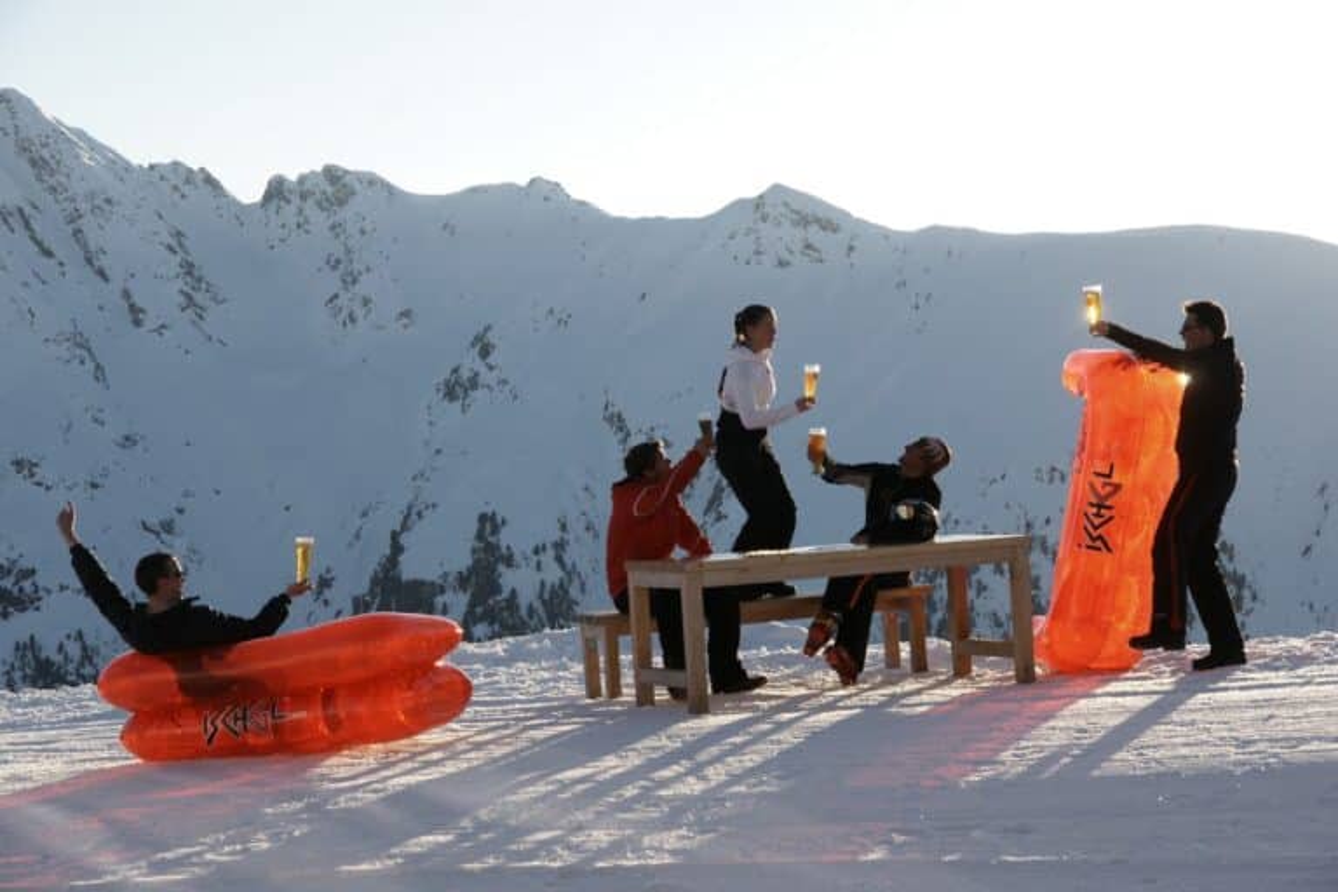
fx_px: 3345
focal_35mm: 90
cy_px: 446
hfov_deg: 22.6
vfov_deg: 15.2
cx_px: 669
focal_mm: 60
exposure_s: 1/125
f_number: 9
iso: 100
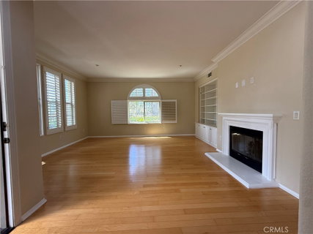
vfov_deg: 85.6
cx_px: 156
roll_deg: +0.4
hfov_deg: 102.1
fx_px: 127
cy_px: 117
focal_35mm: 14
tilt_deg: -1.9
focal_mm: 2.22
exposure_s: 1/120
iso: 160
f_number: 2.2
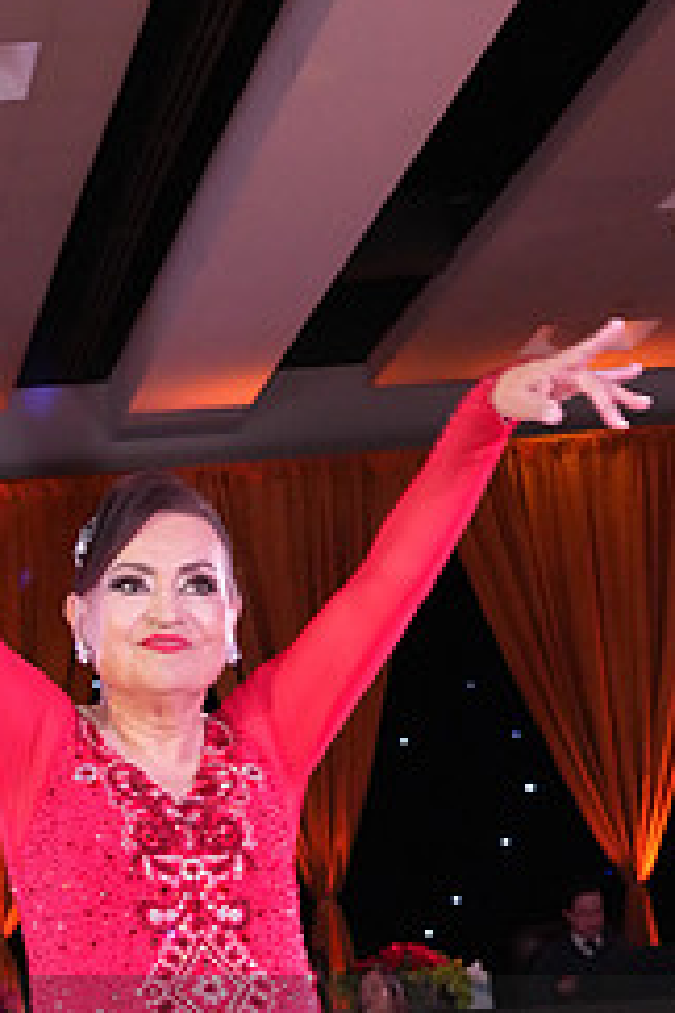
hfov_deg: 12.4
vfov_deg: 17.9
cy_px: 1117
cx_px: 102
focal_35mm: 110
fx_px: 3094
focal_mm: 46
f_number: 8
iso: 8000
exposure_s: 1/250
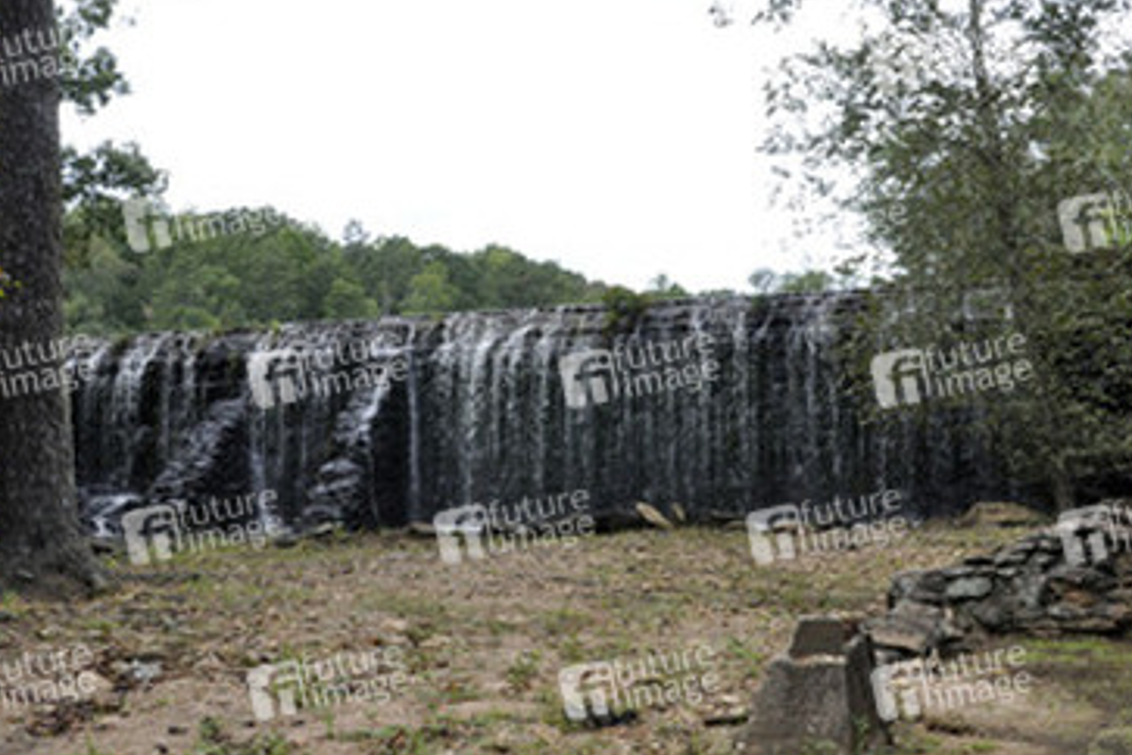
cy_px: 293
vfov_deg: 25.9
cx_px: 555
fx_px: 1635
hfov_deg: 38.2
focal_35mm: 52
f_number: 16
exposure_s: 1/200
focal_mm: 28
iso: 1000
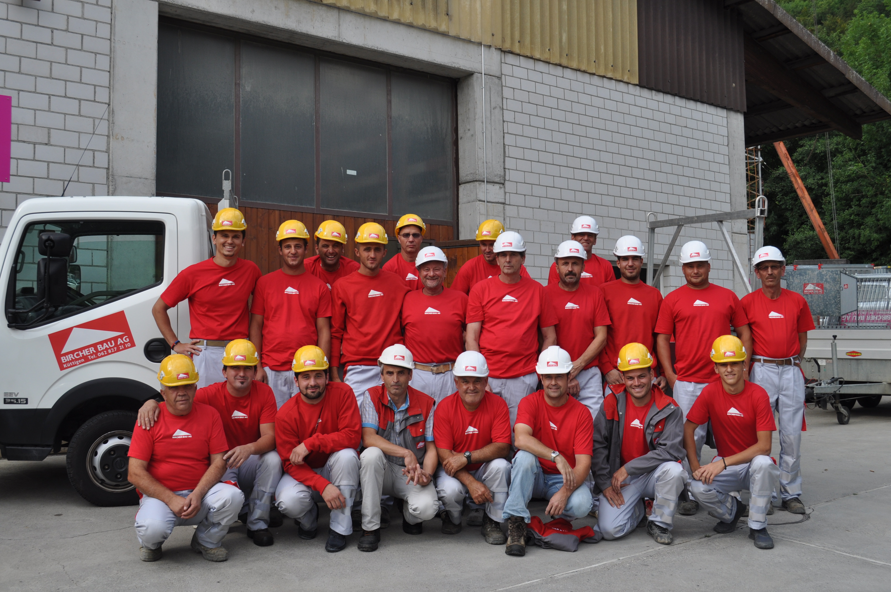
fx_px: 964
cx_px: 446
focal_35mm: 39
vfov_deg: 34.1
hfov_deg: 49.6
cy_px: 296
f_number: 8
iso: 200
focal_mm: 26
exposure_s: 1/250
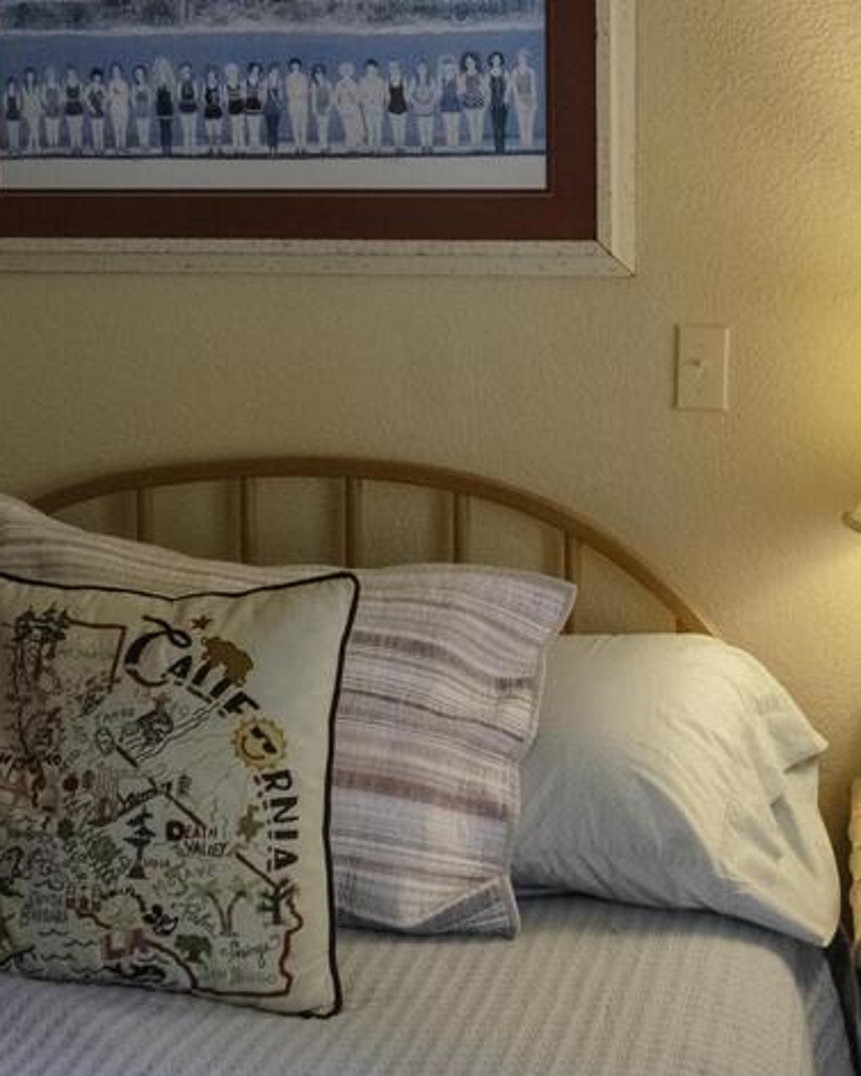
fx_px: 1680
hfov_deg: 28.6
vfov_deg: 34.9
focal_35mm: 53
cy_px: 292
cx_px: 576
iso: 2000
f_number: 8
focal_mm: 11.5
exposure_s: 1/400
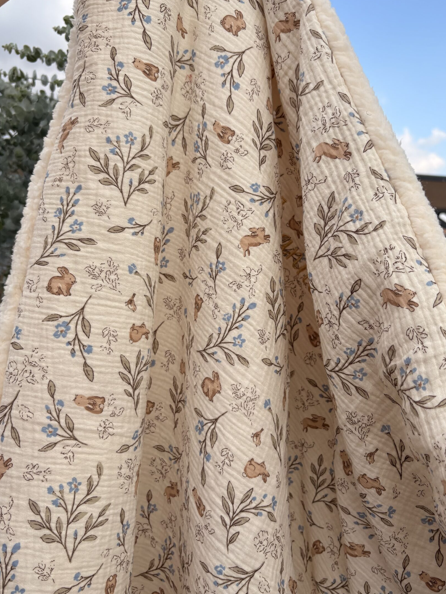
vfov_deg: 58.4
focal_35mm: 31
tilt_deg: -0.8
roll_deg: +1.5
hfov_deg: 45.4
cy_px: 293
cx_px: 246
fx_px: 533
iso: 50
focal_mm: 5.96
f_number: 1.6
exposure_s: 1/2208
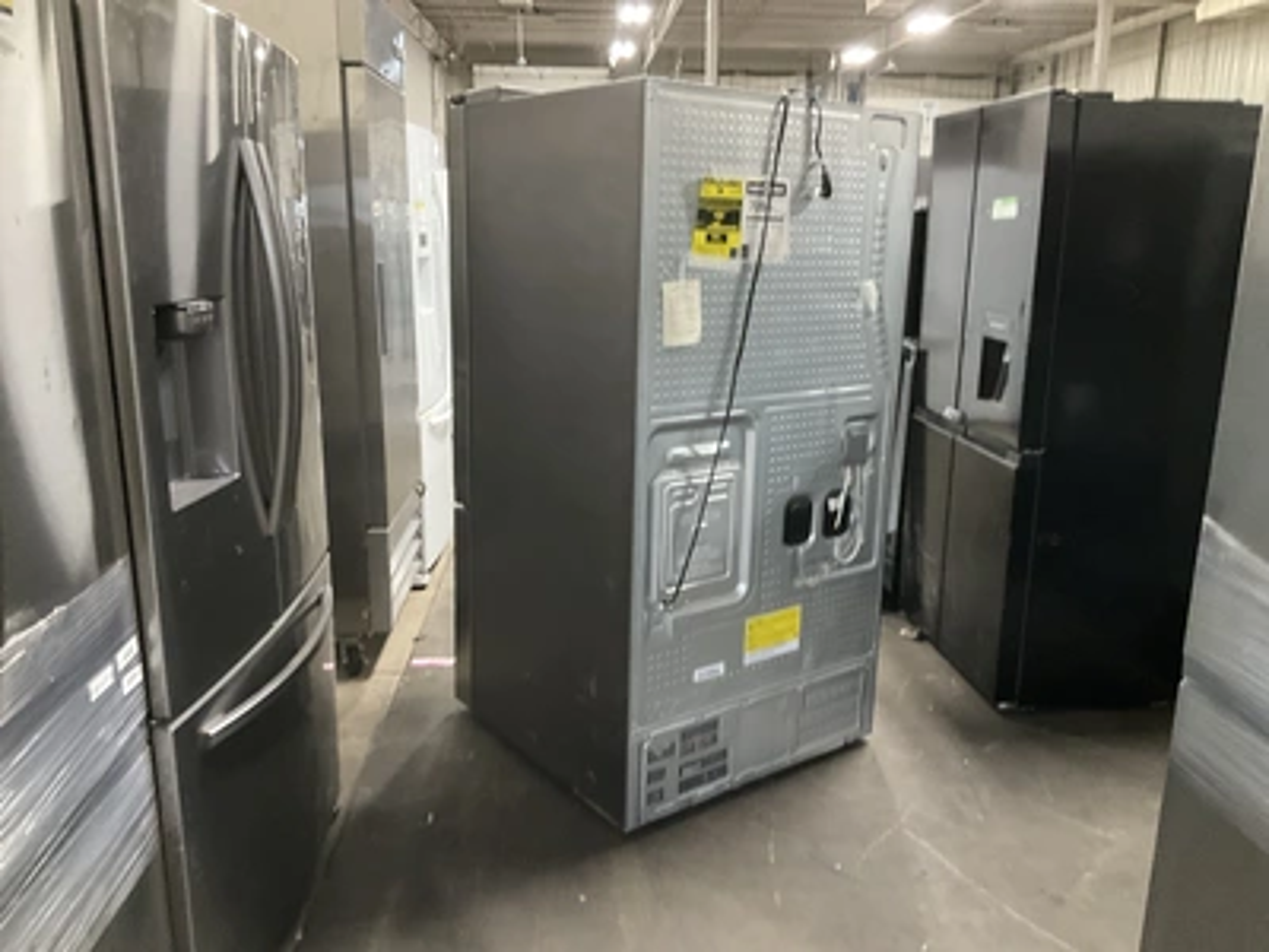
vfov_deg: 48.2
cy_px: 476
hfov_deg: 61.7
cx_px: 634
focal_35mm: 29
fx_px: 1063
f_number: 1.8
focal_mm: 3
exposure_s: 1/30
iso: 500
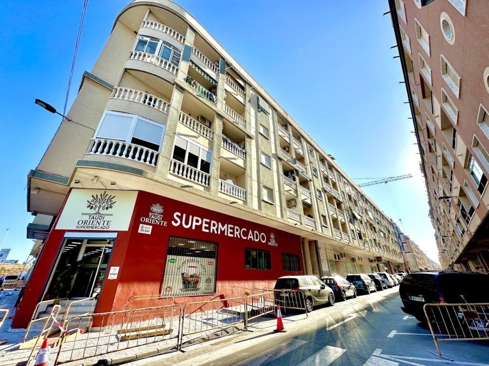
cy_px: 183
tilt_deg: +26.1
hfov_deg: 102.1
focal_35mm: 14
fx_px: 198
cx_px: 244
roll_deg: +0.4
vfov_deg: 85.7
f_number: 2.2
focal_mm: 2.22
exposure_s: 1/868
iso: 40
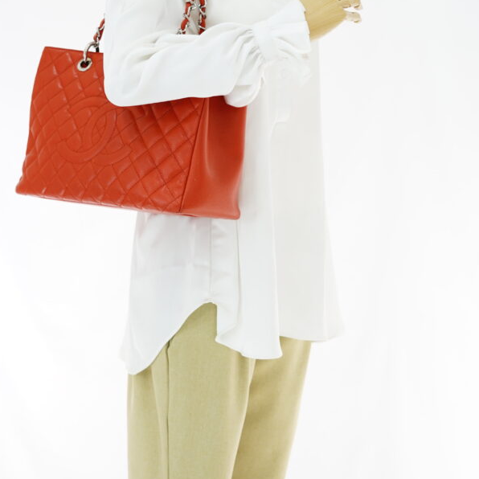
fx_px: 1143
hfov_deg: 23.7
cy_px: 175
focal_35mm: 73
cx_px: 212
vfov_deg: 23.6
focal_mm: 50
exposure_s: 1/13
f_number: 6.3
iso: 640
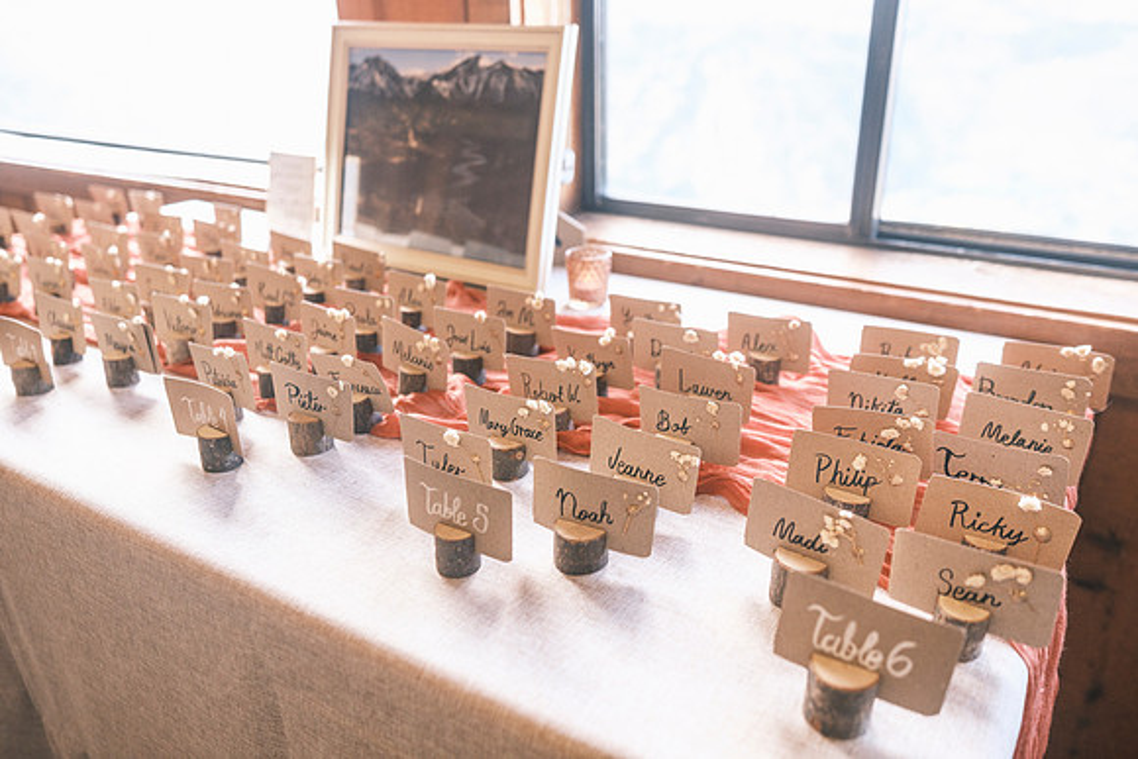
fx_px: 854
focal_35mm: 27
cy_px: 380
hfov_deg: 67.4
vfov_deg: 48.0
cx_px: 569
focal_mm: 18
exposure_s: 1/450
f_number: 2
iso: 640
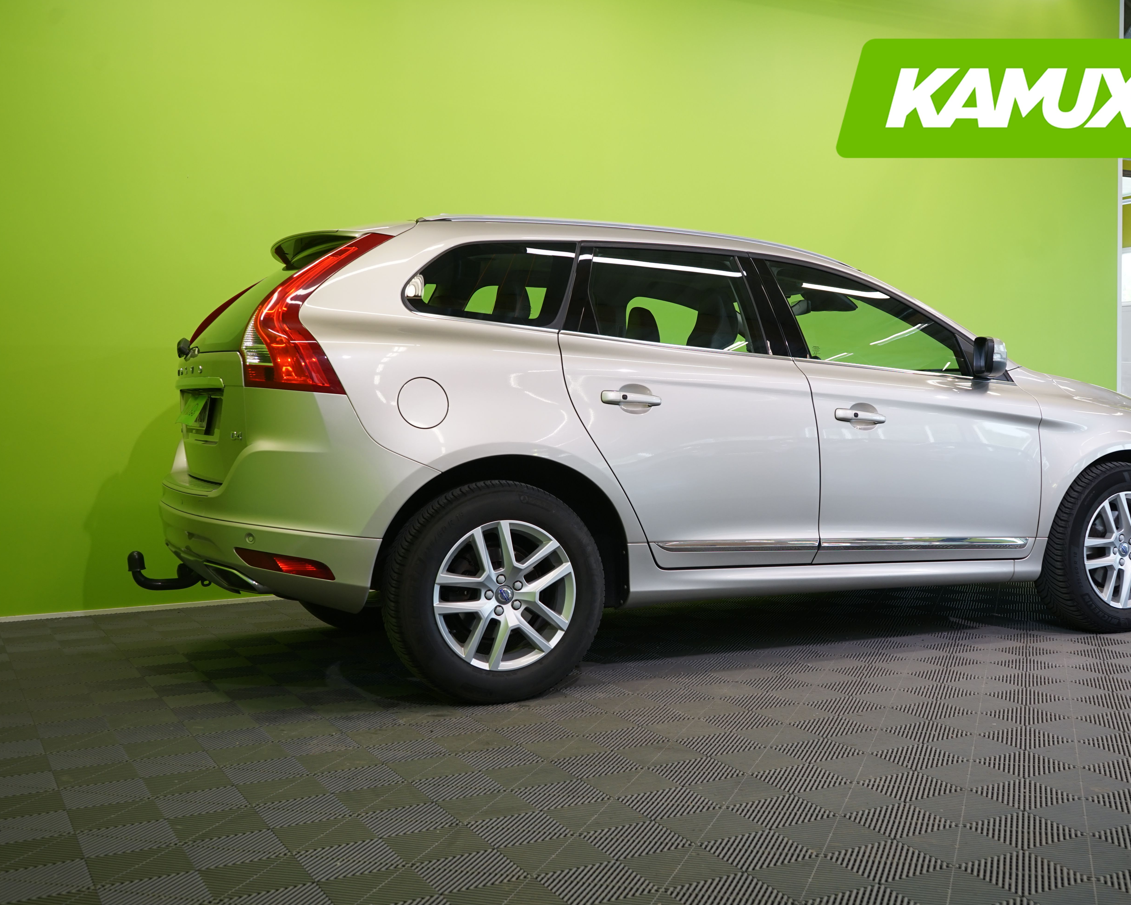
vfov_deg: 39.2
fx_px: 1272
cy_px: 457
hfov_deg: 47.7
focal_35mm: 38
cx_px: 662
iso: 400
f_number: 5.6
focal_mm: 33
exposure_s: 1/40
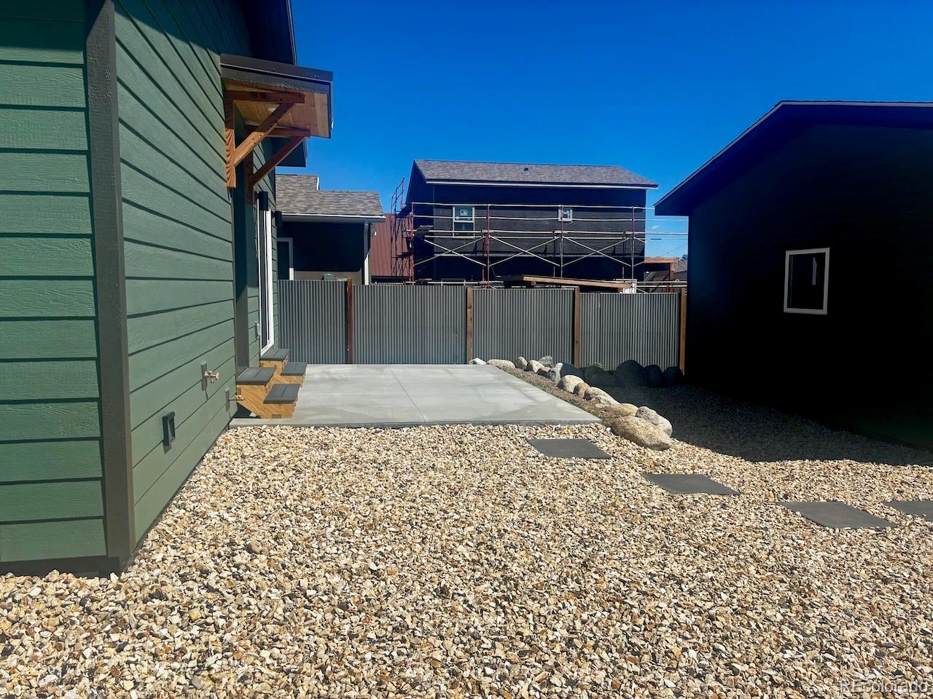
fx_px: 701
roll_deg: +0.4
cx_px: 466
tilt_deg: -6.5
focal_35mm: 26
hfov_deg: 67.3
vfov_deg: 53.1
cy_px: 350
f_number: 1.6
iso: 50
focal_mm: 5.96
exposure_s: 1/6329
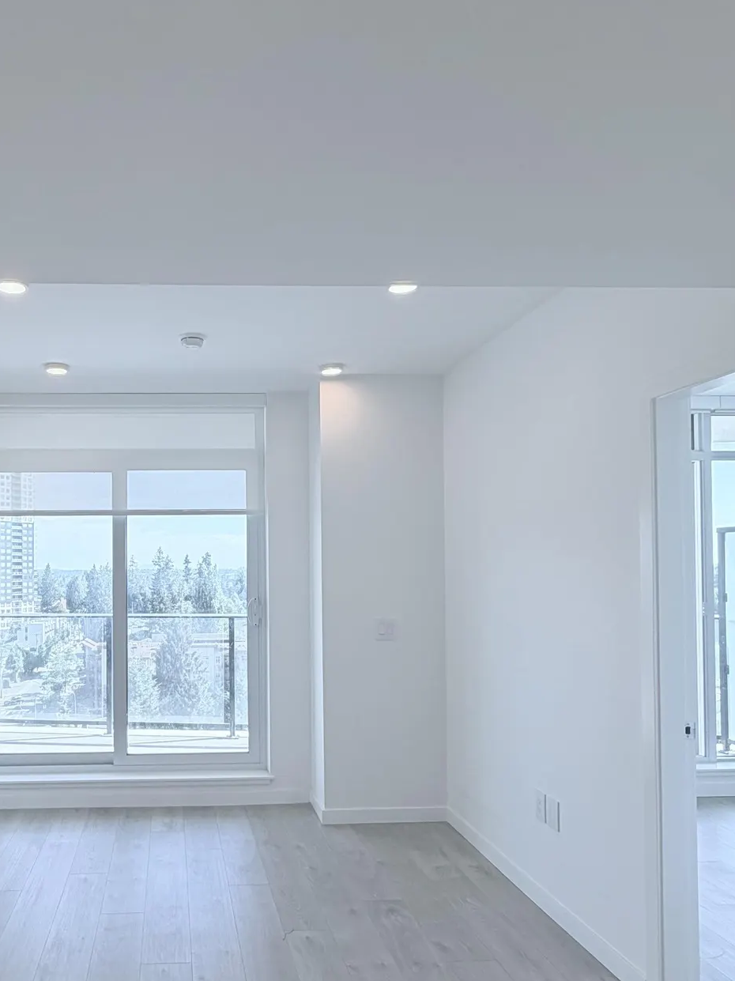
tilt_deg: +0.3
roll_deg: +0.1
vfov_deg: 67.0
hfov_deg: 51.2
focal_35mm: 26
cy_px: 563
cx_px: 200
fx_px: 736
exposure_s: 1/215
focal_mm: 2.22
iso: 64
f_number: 2.2
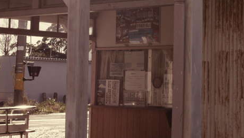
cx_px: 158
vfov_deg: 12.4
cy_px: 7
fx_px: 628
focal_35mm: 97
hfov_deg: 21.9
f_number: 9
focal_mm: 17
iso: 200
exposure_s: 1/400
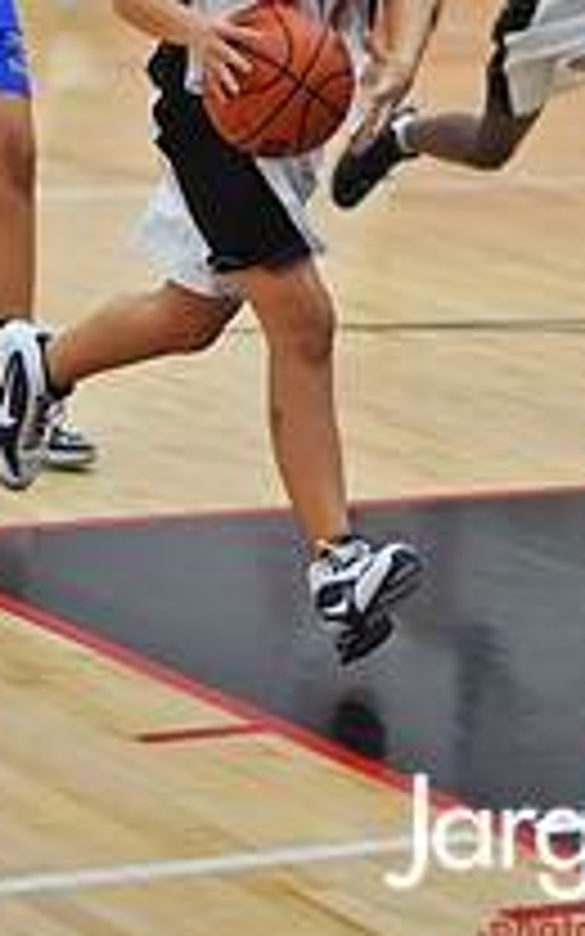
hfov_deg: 7.0
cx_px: 317
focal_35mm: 187
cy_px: 0
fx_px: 4770
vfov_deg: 11.1
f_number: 2
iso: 900
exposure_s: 1/500
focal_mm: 85
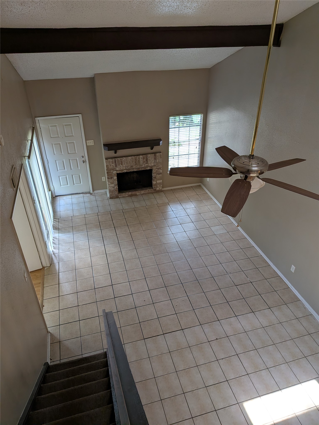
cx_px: 160
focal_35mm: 24
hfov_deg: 56.8
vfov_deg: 71.6
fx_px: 295
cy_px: 212
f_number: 1.7
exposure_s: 1/120
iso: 39
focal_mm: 4.53
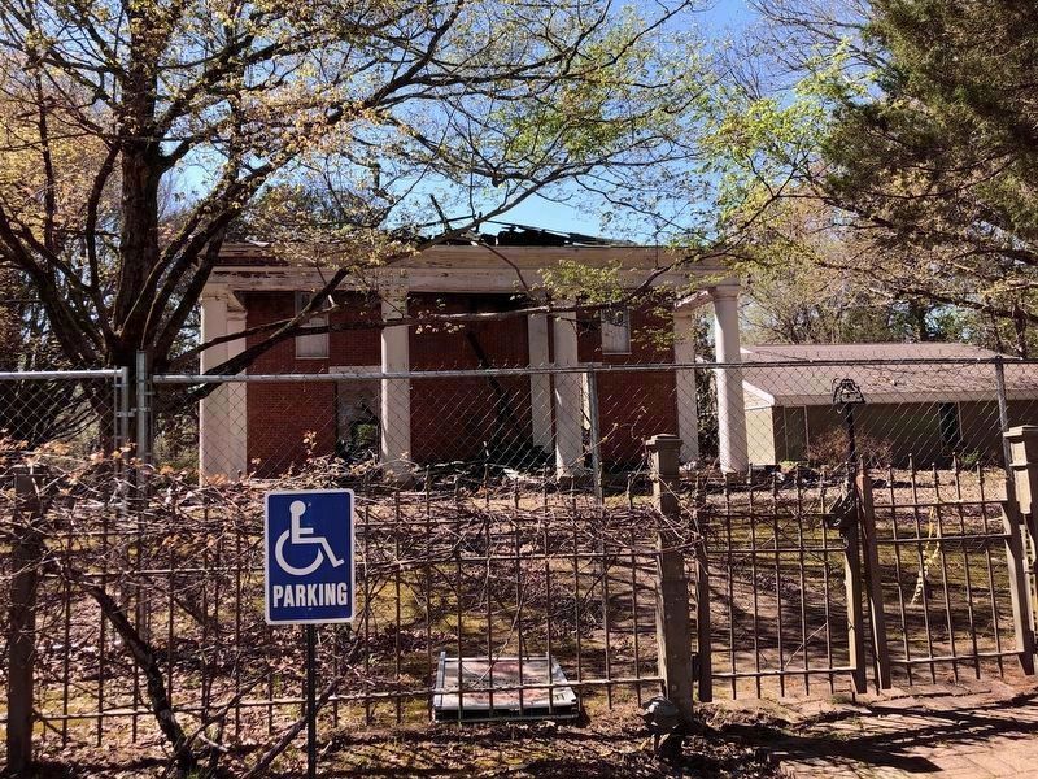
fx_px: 840
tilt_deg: +6.0
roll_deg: +2.2
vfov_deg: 49.7
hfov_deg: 63.4
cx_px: 519
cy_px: 390
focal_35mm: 28
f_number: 1.8
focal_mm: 4
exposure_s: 1/684
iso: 20
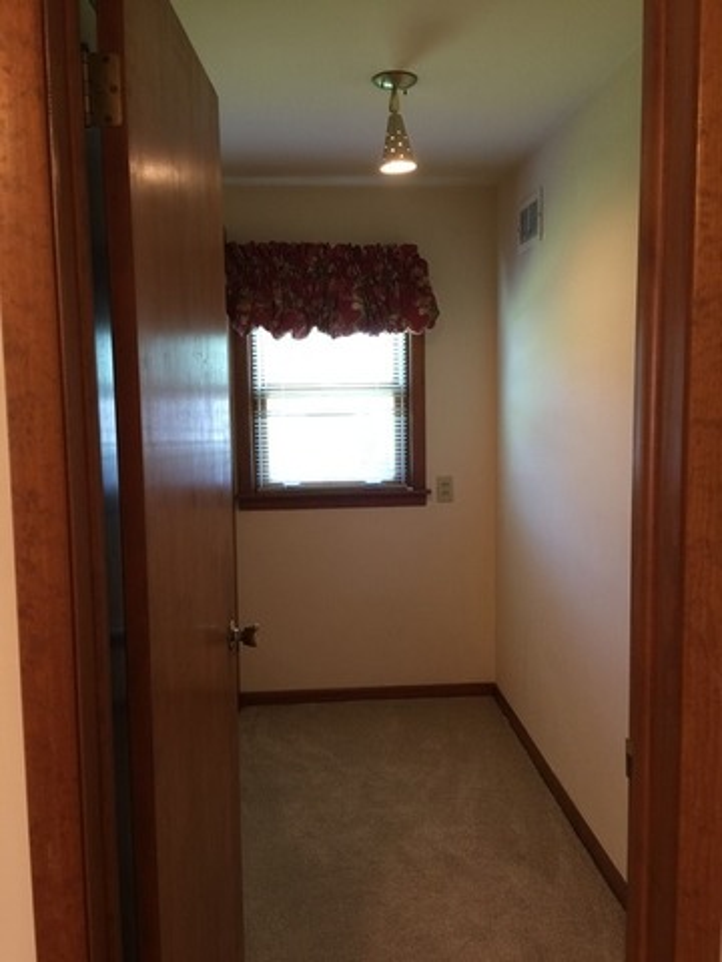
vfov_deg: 61.7
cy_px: 481
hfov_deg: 48.2
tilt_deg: -6.0
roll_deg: +1.2
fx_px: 806
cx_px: 361
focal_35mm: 29
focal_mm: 4.15
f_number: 2.2
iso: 64
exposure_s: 1/15
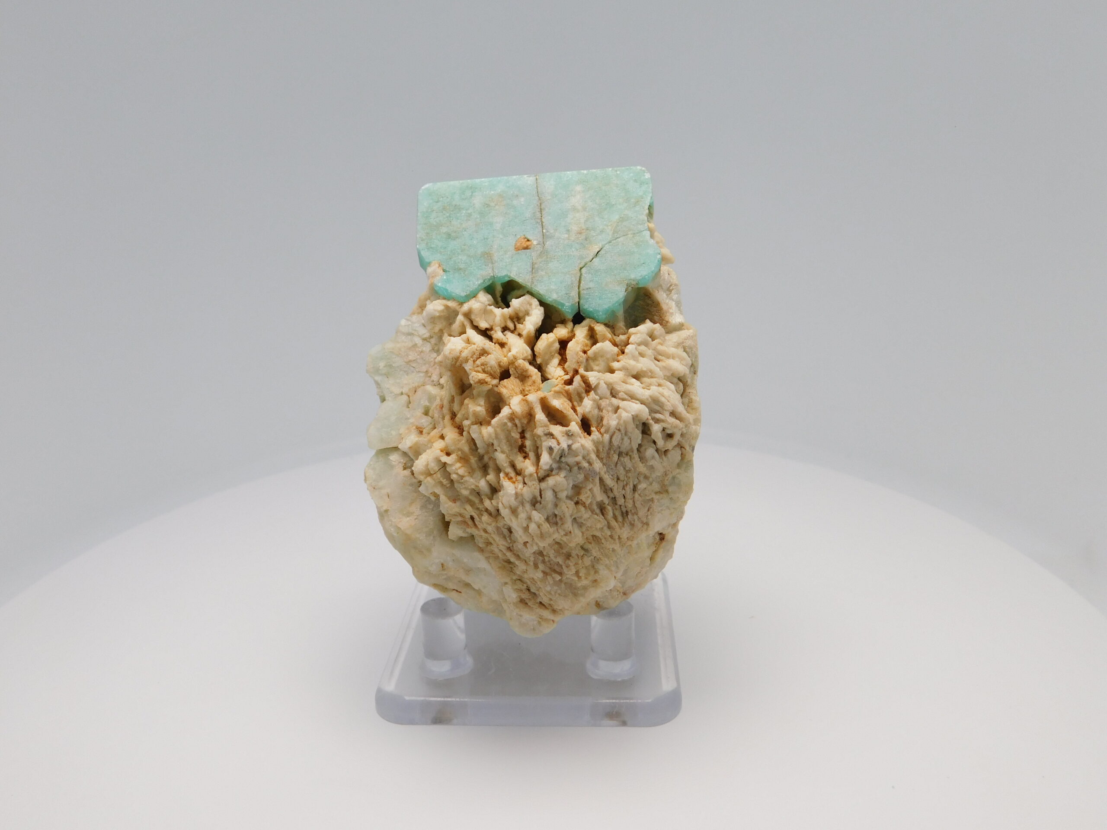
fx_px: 959
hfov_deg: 60.0
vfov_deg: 46.8
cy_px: 415
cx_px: 554
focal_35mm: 30
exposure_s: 1/400
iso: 125
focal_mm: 5.3
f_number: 3.2
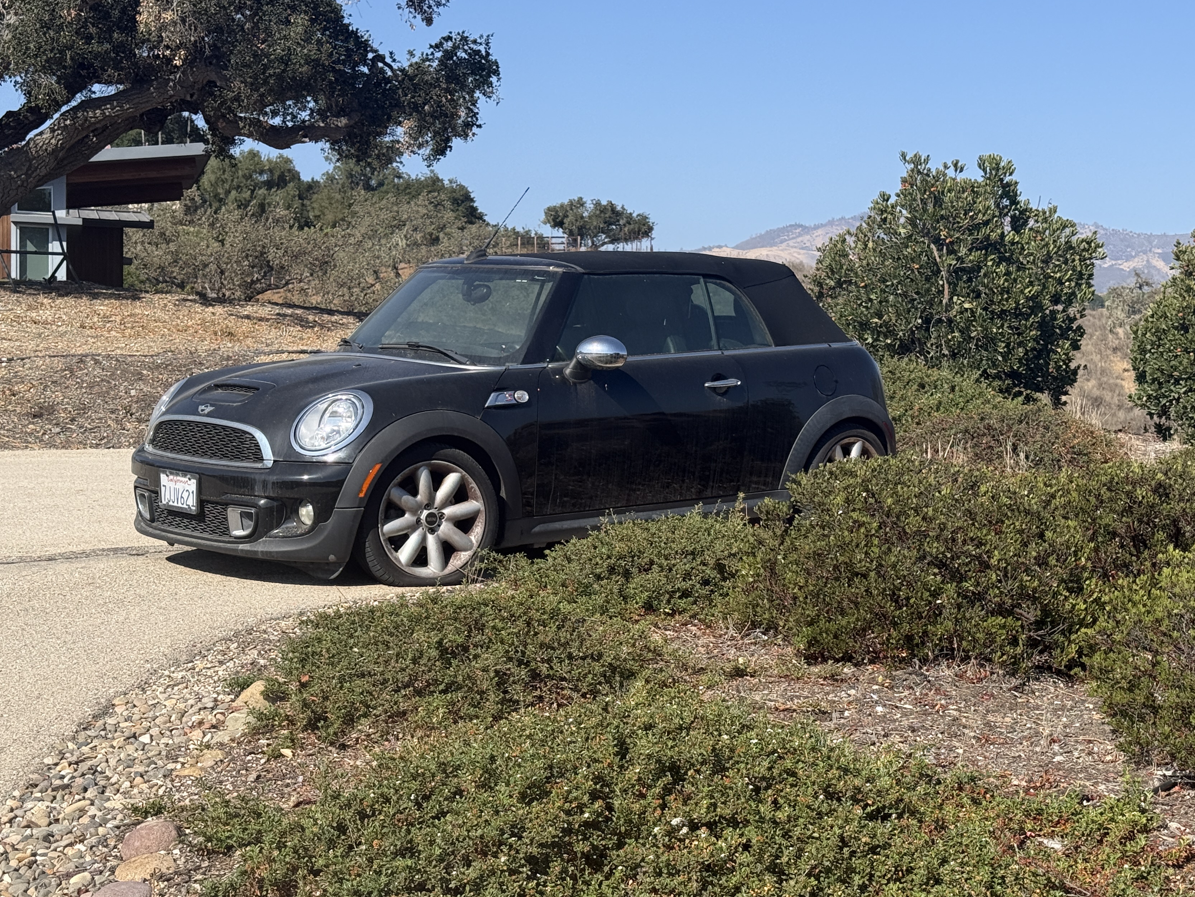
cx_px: 619
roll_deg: -1.4
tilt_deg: -3.2
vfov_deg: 25.2
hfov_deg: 33.2
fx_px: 2002
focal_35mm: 58
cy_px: 519
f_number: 1.78
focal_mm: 6.76
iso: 64
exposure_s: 1/4098
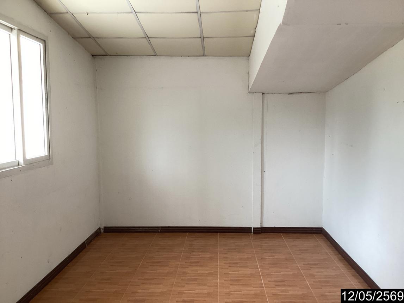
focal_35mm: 31
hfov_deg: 58.4
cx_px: 202
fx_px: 362
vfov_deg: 45.4
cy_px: 152
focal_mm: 3.3
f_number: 2.4
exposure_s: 1/50
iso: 80
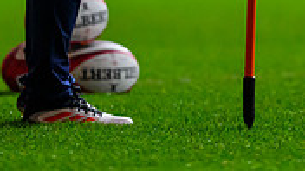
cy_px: -236
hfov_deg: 1.3
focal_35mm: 1717
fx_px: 13886
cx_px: 228
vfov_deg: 0.7
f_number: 3.2
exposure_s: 1/1000
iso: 5000
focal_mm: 400
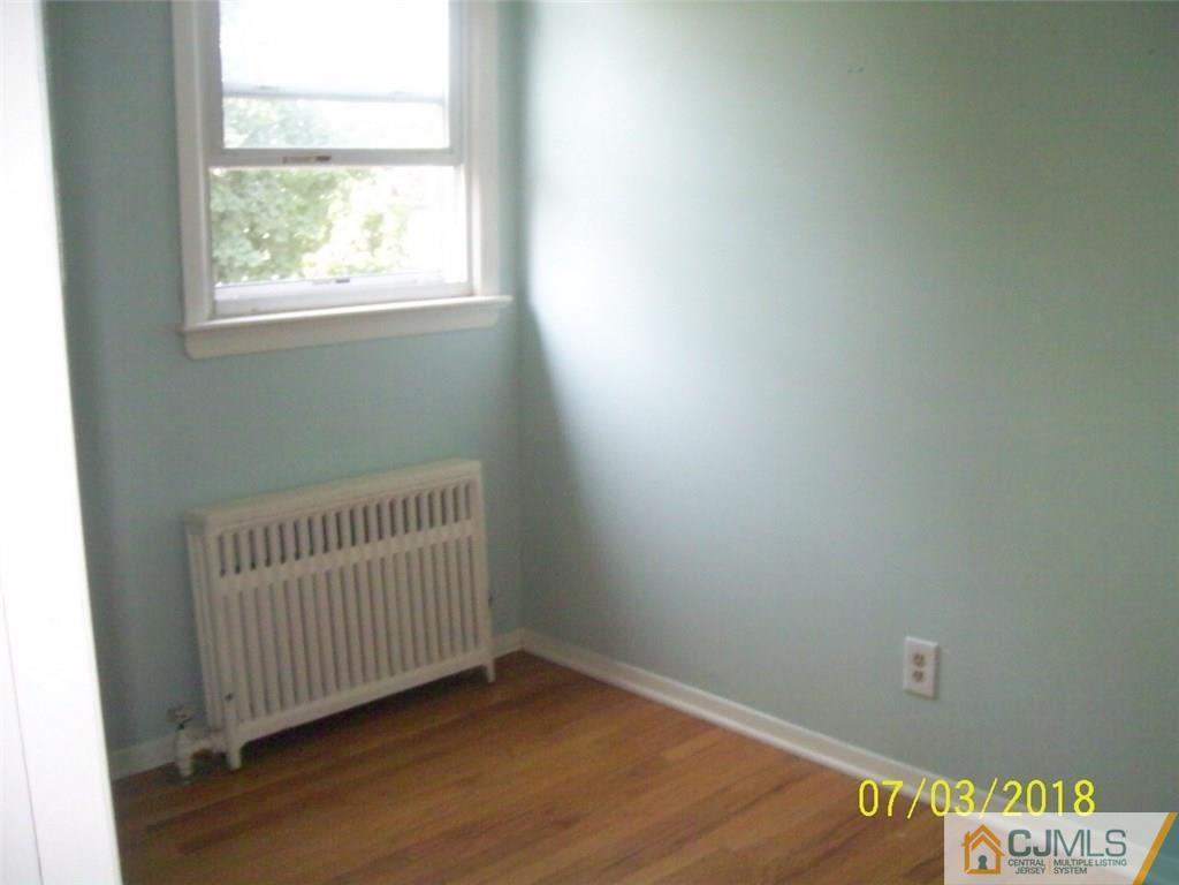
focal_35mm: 36
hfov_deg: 51.4
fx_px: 1226
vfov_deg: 39.7
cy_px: 442
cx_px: 590
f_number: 2.7
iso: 160
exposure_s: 1/64
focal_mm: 6
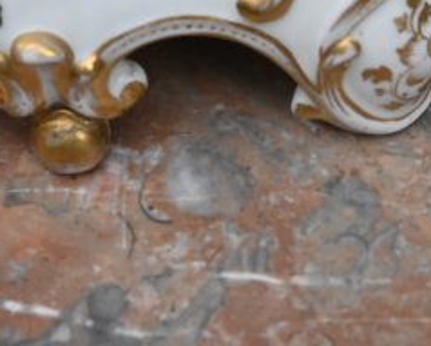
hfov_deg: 13.7
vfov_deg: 10.8
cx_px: 455
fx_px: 1765
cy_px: -161
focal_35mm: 138
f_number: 4.5
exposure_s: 1/250
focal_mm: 19.5
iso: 200
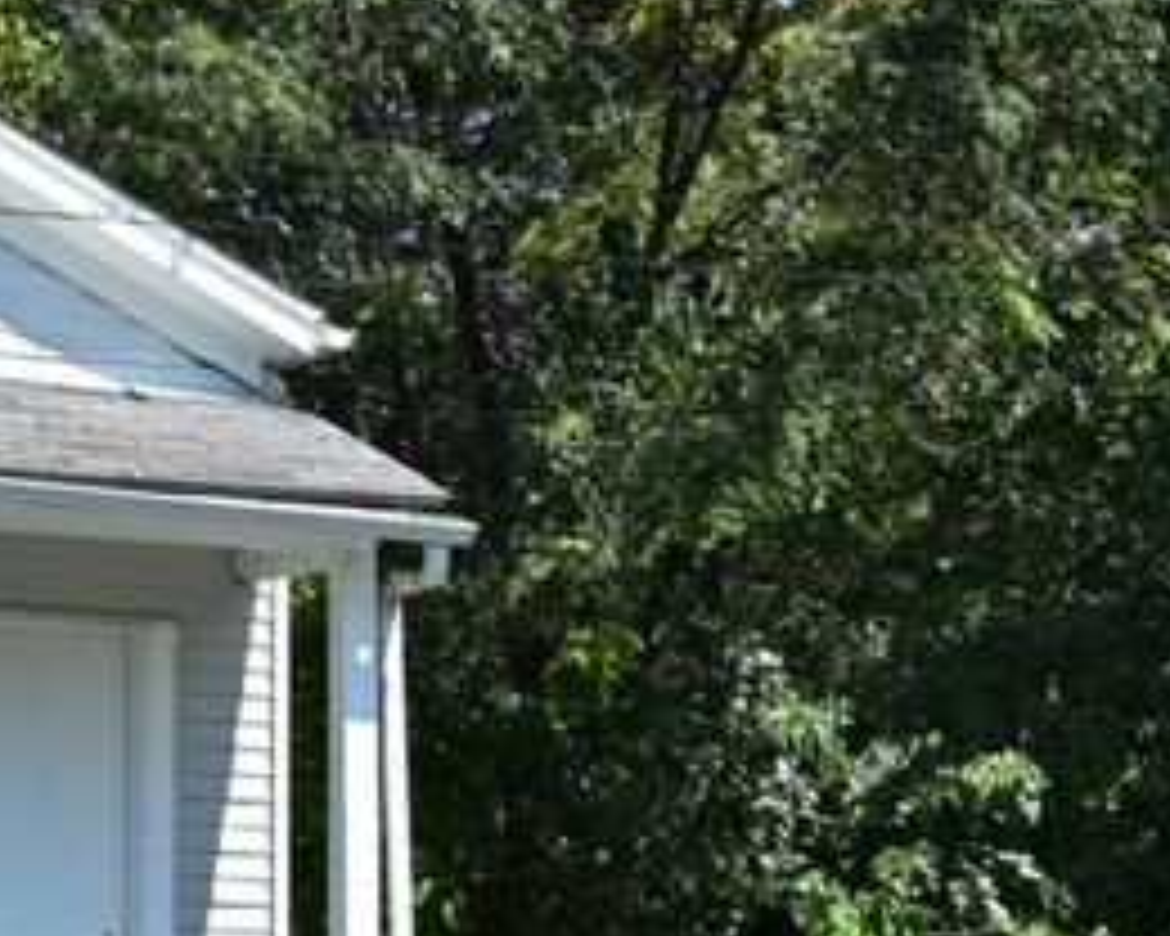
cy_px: 540
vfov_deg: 13.9
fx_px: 3844
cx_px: -225
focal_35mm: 111
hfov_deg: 16.6
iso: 140
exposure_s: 1/500
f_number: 6.3
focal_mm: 30
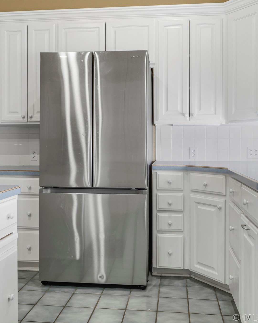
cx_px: 136
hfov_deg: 43.3
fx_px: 325
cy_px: 162
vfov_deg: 52.9
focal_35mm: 34
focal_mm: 24
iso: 400
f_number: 11
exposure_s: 1/15
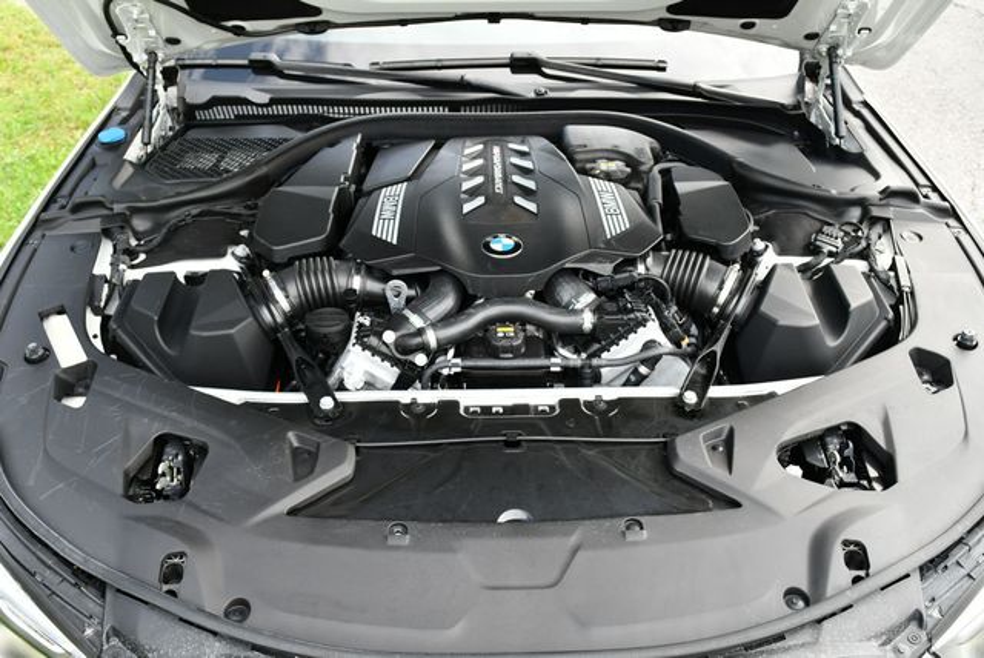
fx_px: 985
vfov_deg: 36.9
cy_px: 329
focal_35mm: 36
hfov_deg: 53.1
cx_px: 492
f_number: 5
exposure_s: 1/250
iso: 400
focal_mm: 18
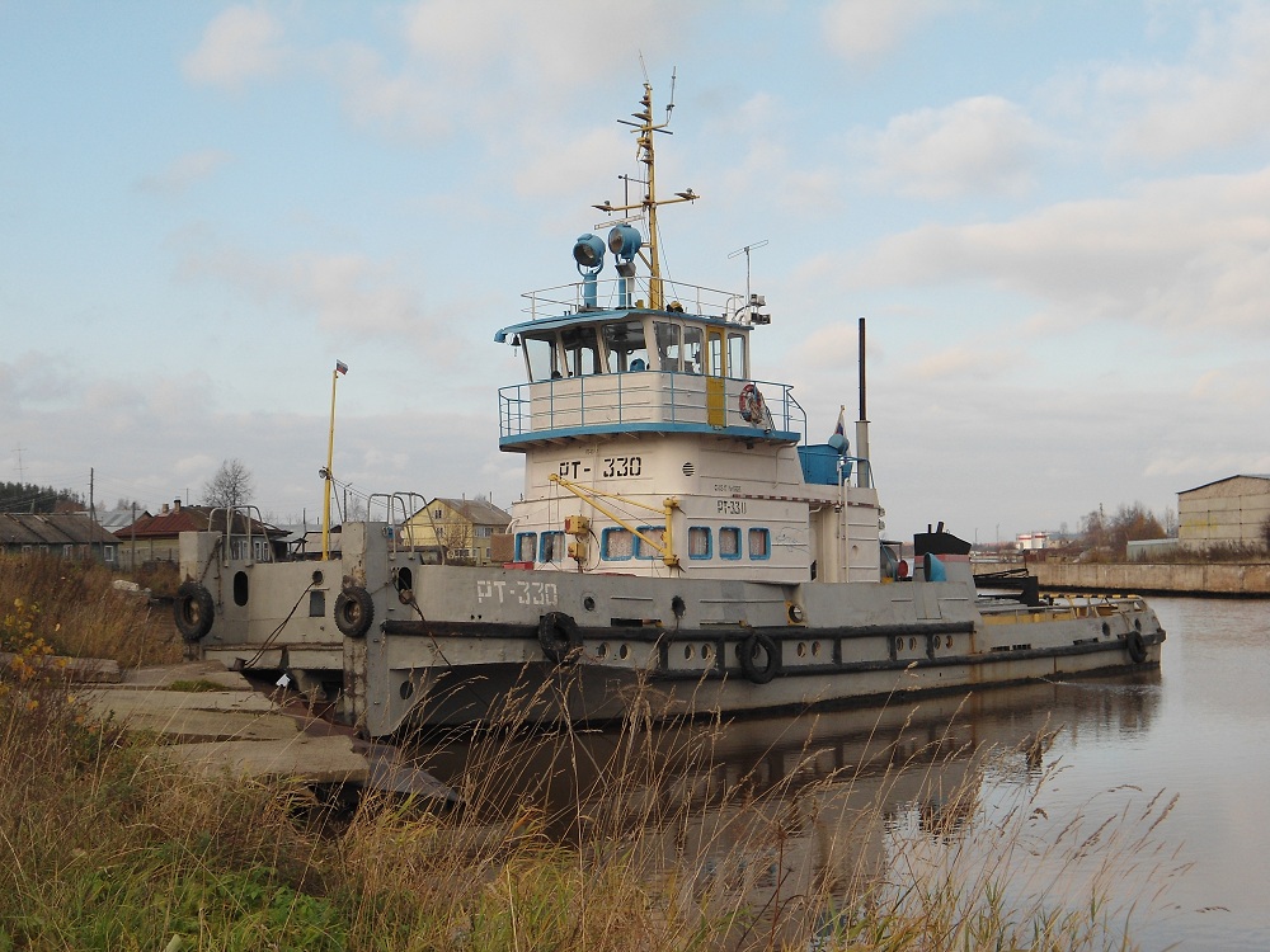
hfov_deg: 36.2
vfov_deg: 27.5
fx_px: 1944
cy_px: 476
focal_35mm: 53
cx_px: 635
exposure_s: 1/500
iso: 80
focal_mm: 9.5
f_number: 3.9
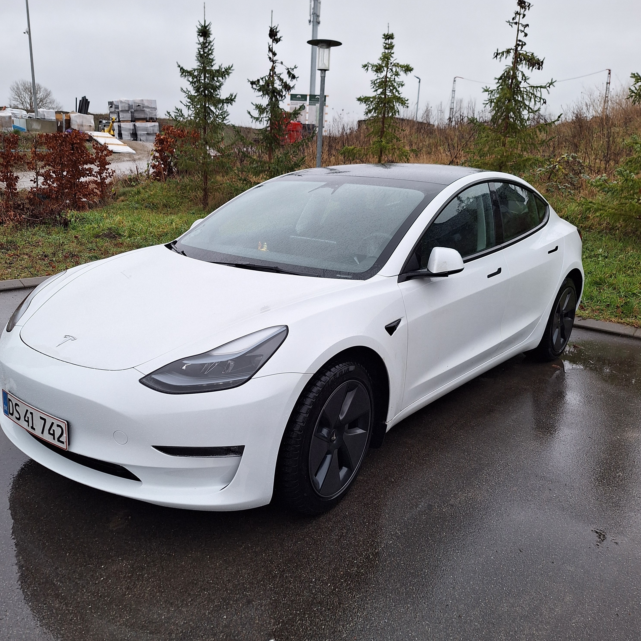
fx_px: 587
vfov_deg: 57.3
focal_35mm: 28
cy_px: 335
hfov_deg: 57.3
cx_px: 319
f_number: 1.8
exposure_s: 1/100
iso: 80
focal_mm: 5.54
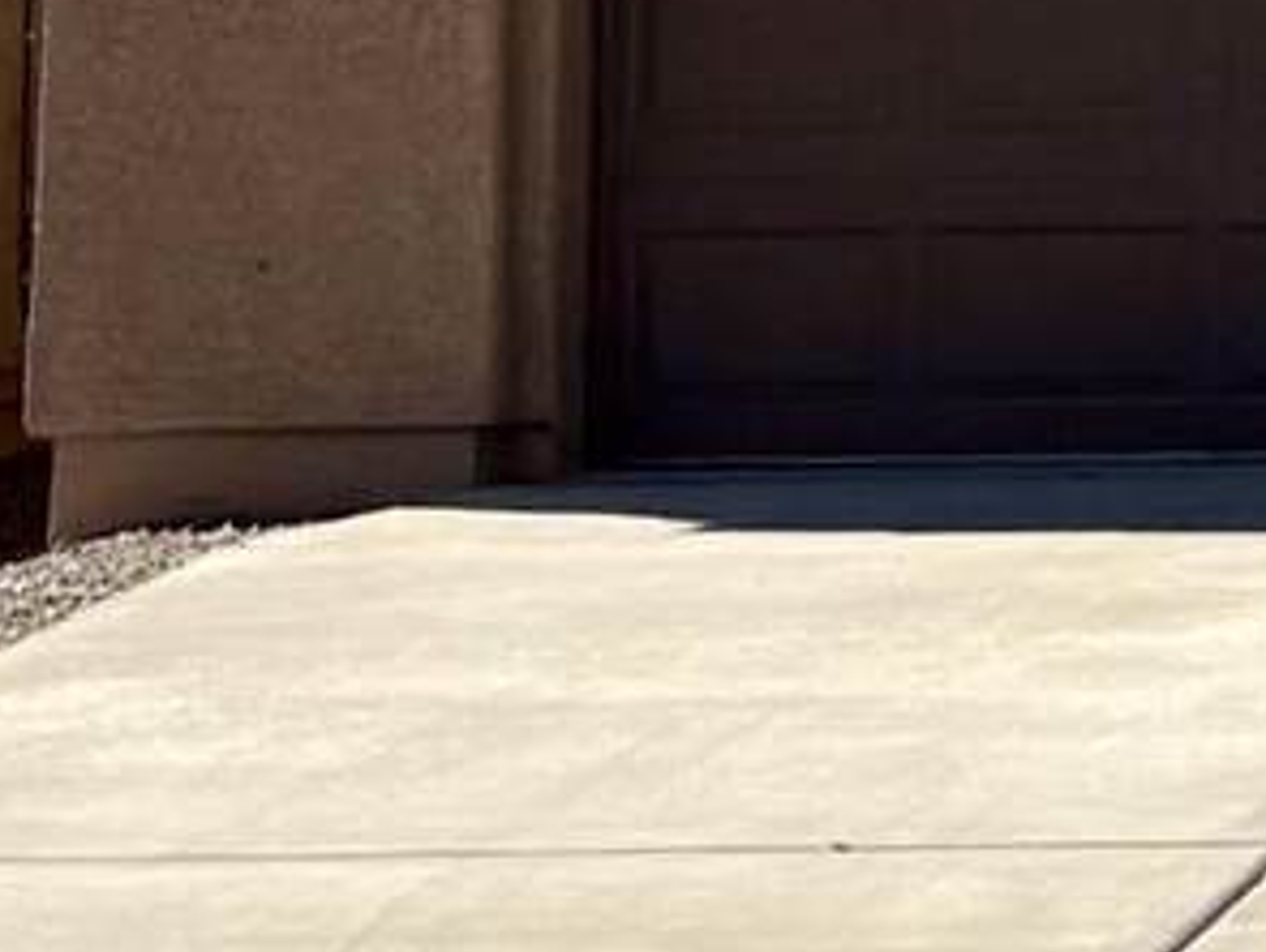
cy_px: -407
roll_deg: -2.4
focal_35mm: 104
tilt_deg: +5.4
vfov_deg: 13.5
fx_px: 3808
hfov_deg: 15.4
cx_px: 2489
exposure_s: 1/6711
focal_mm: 6.76
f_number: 1.78
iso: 80
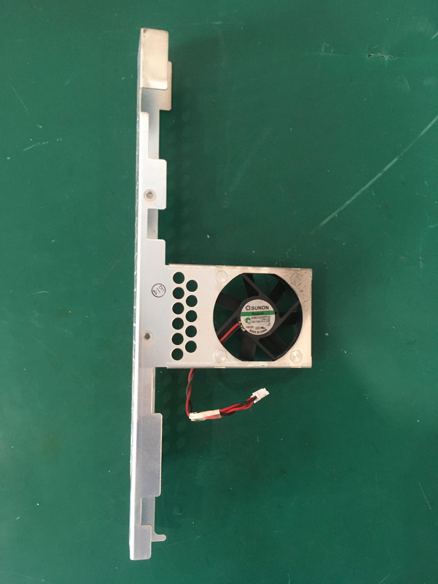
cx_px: 219
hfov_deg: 48.2
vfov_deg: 61.7
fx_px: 489
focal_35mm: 29
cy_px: 292
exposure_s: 1/33
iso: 250
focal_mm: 4.15
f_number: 2.2
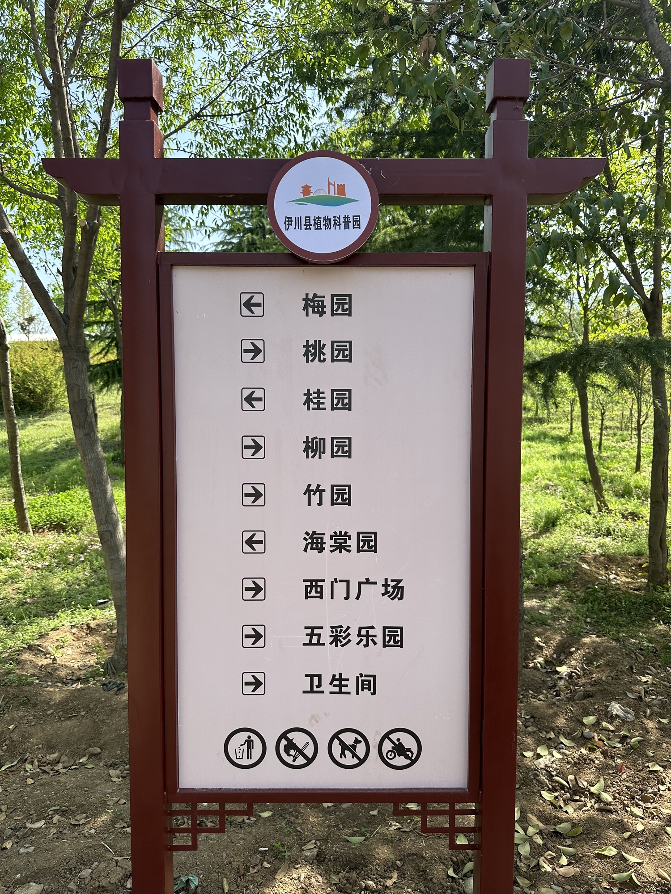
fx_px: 620
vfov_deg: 71.6
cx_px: 336
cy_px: 447
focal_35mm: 24
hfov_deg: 56.8
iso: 80
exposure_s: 1/1357
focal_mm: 6.86
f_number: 1.78
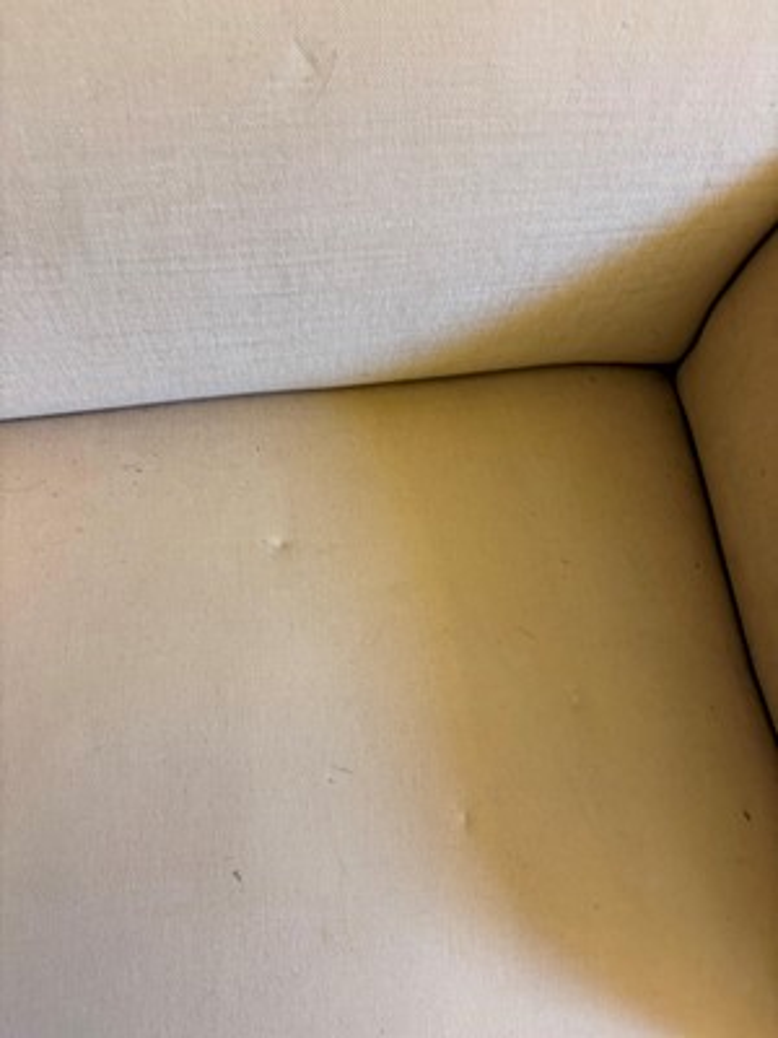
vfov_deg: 67.3
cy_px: 519
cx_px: 389
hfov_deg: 53.1
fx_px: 779
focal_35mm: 26
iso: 200
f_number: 1.6
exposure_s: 1/50
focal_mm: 5.96
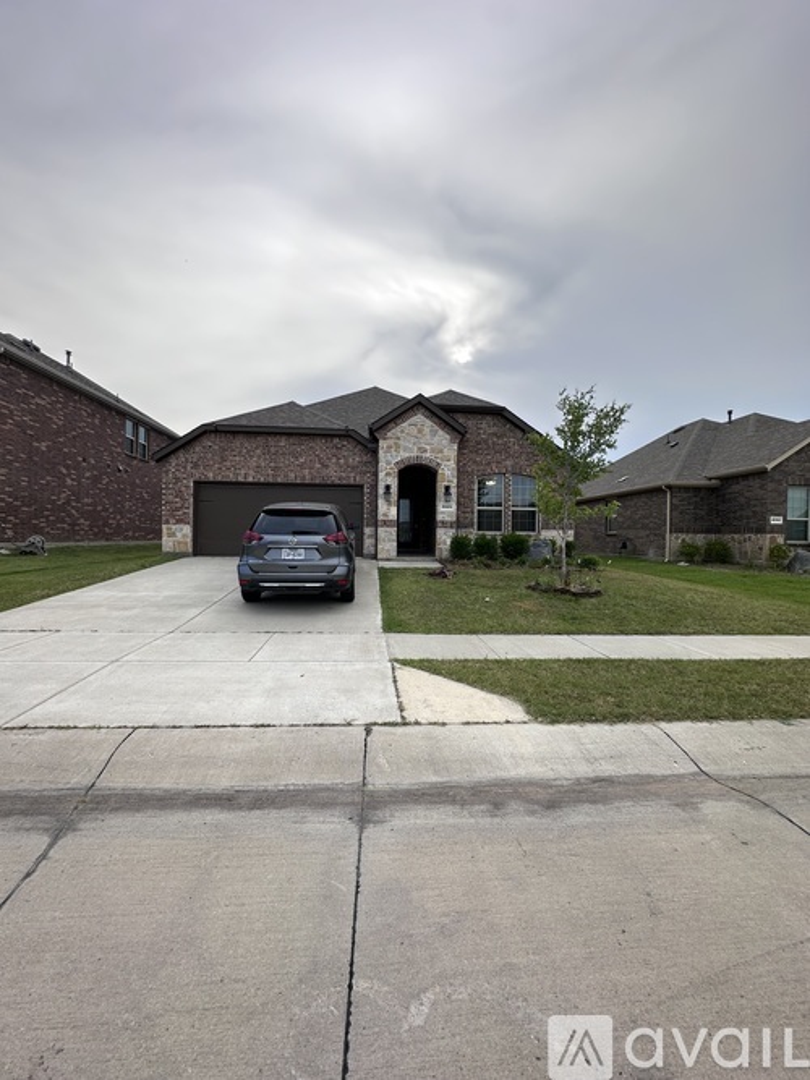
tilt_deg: -2.3
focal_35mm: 14
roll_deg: +1.0
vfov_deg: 102.1
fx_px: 437
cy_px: 540
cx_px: 405
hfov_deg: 85.7
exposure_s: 1/622
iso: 40
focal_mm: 2.22
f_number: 2.2
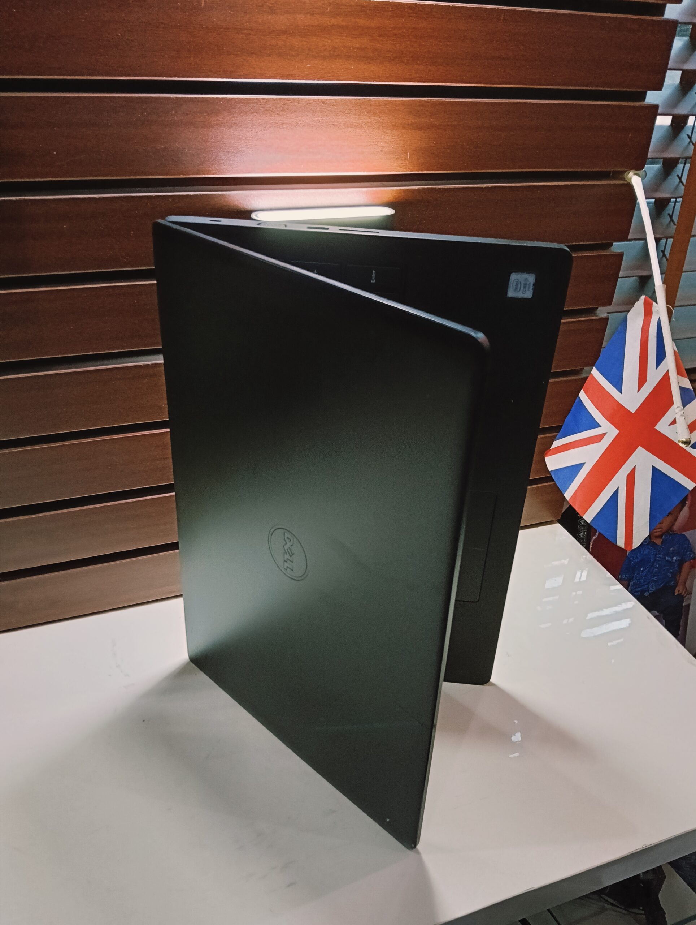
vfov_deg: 65.2
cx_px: 348
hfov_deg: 51.5
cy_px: 462
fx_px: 722
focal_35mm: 27
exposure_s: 1/33.3
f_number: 1.8
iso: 640
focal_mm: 3.98
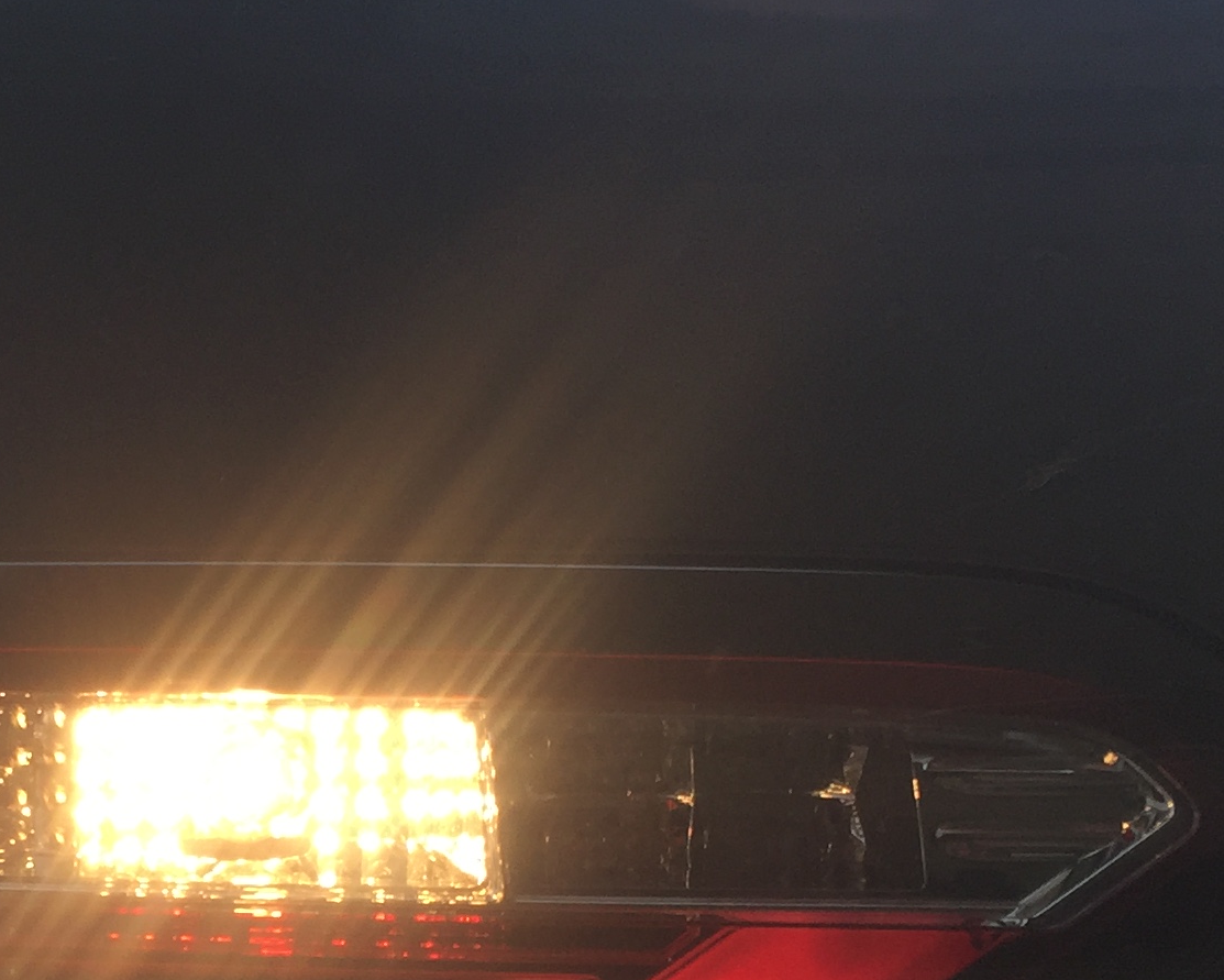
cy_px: 893
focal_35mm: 83
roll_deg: -0.4
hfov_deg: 22.4
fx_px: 3008
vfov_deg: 18.2
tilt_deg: -9.9
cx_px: 82
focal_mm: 4.15
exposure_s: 1/210
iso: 32
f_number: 2.2
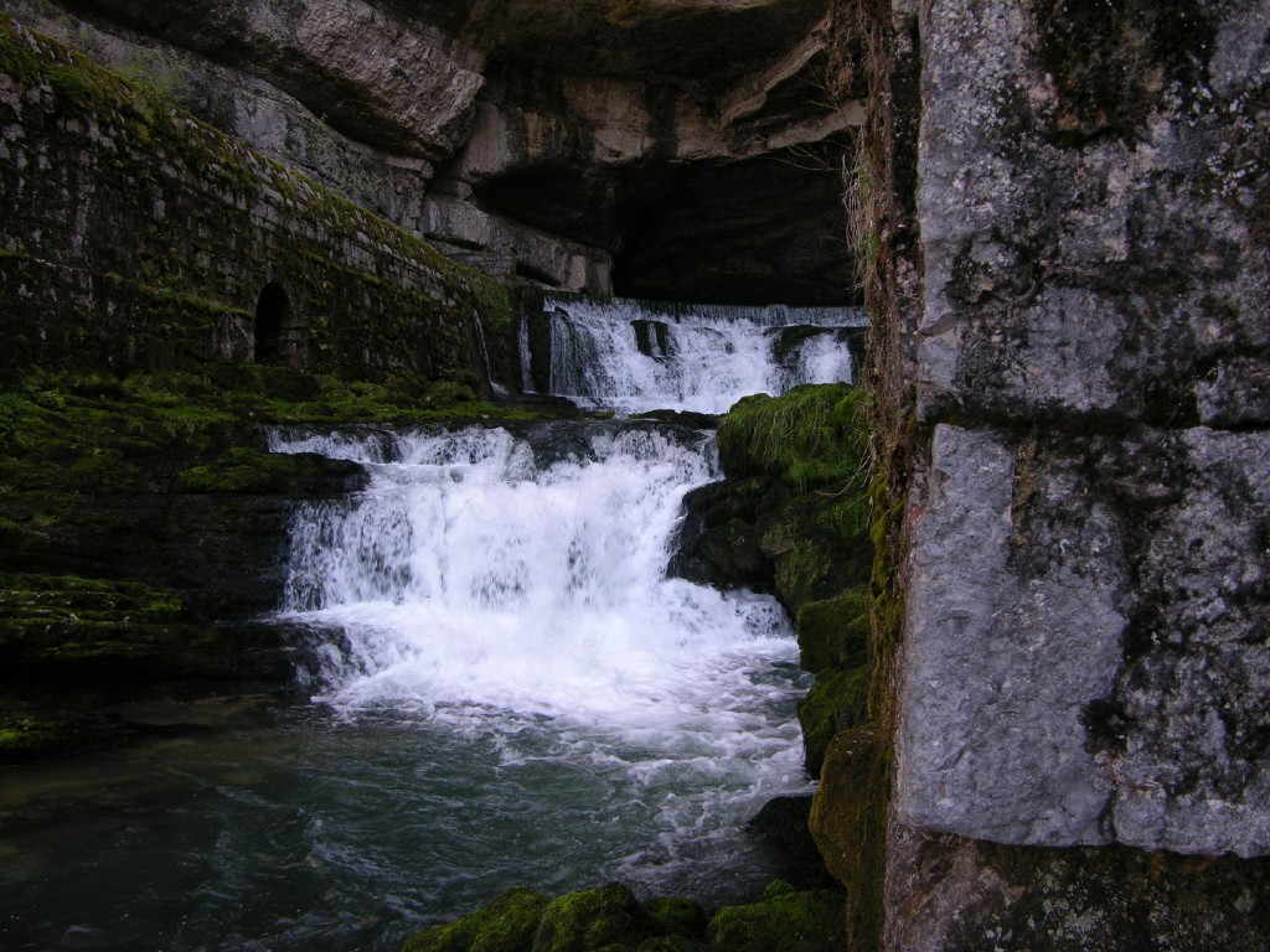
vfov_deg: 40.7
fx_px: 1284
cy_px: 476
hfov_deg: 52.6
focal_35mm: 35
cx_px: 635
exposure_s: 1/60.3
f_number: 3.2
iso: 50
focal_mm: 8.9
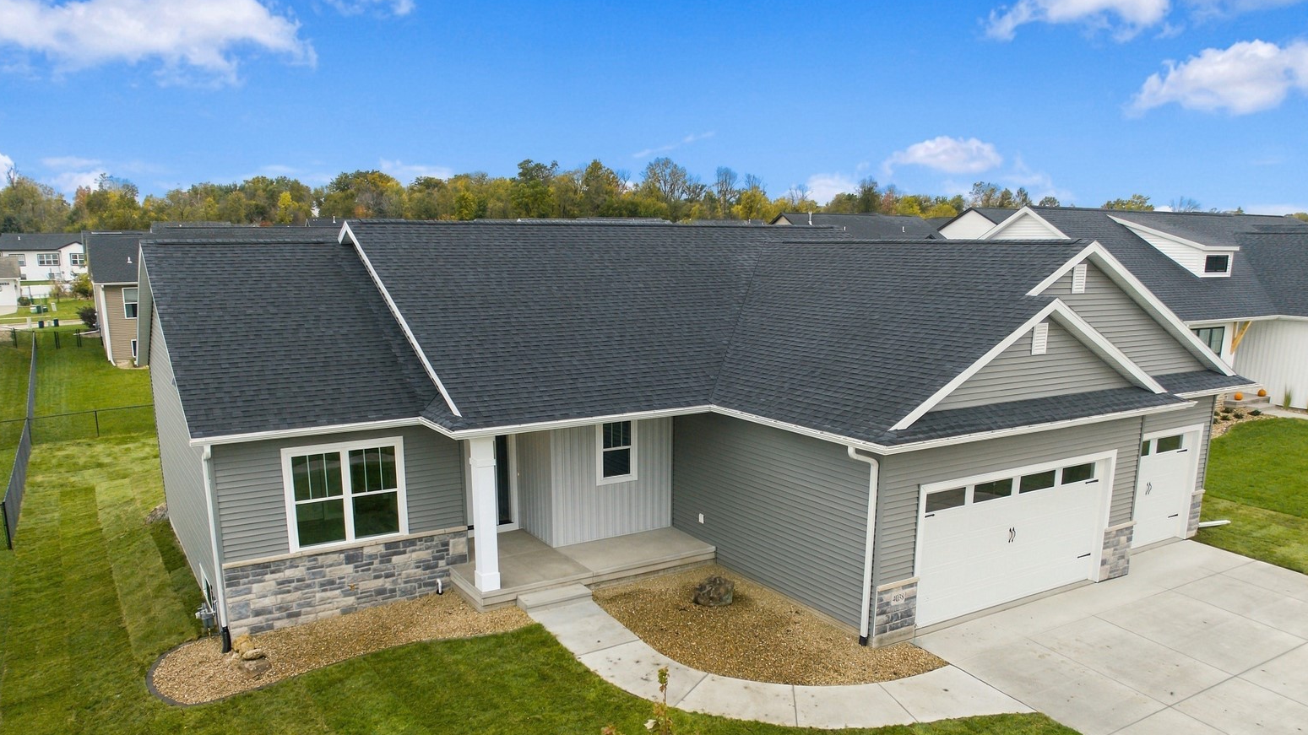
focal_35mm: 27
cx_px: 640
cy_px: 476
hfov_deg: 69.9
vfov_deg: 42.4
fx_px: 936
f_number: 2.8
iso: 120
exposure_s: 1/500
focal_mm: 12.3
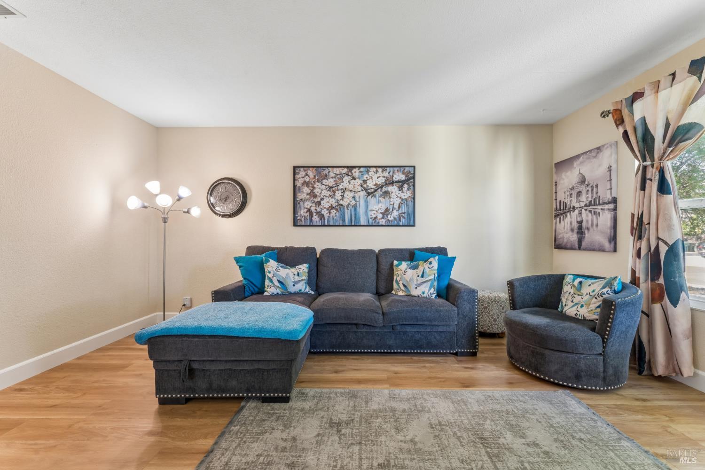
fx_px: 274
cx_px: 352
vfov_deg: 81.2
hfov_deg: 104.3
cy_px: 235
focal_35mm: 14
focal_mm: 14
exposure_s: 1.6
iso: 100
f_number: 13
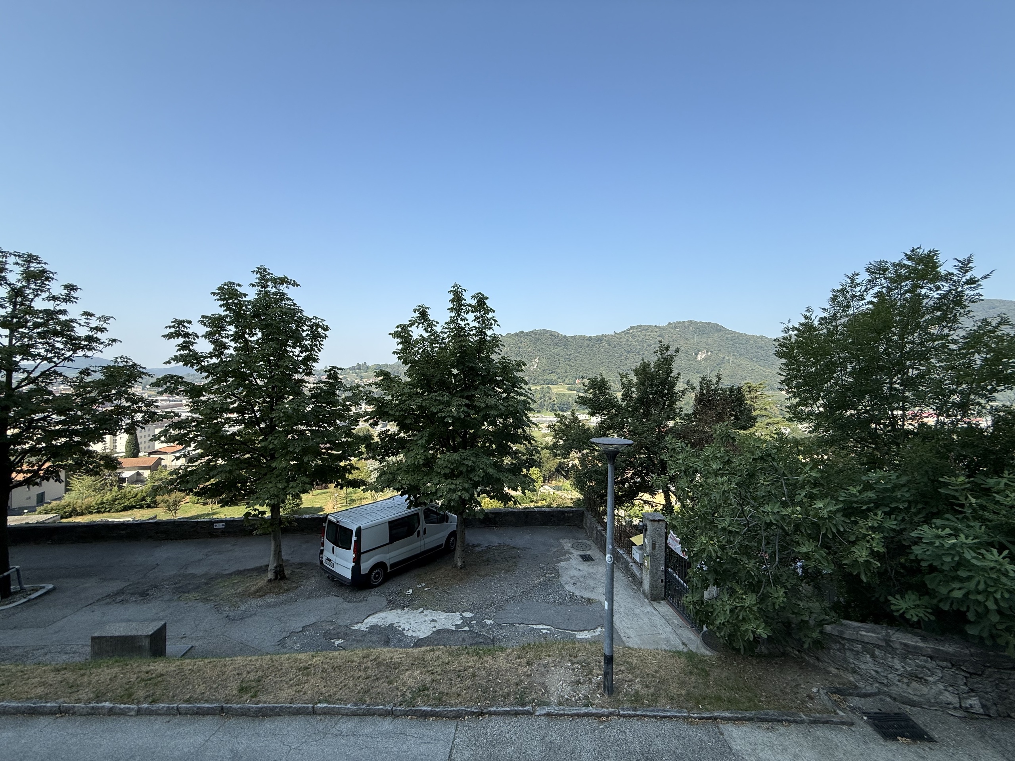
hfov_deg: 102.1
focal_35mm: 14
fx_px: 411
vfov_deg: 85.7
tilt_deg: -0.1
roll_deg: -1.3
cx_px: 508
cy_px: 380
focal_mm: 2.22
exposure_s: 1/1001
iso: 50
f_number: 2.2
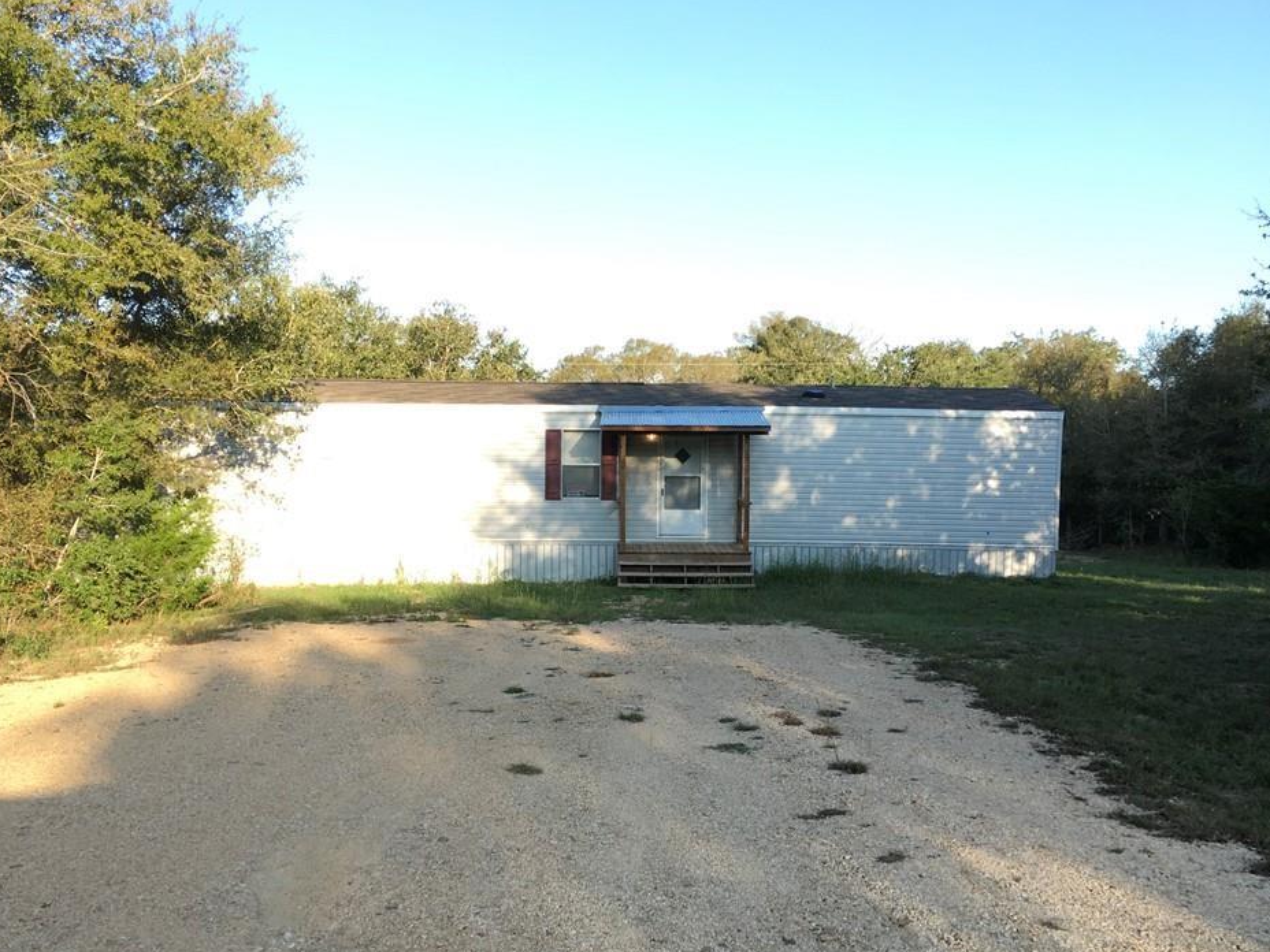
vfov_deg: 44.1
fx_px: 1174
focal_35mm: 32
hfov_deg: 56.8
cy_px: 499
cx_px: 645
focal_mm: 4.15
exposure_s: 1/339
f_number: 2.2
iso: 25
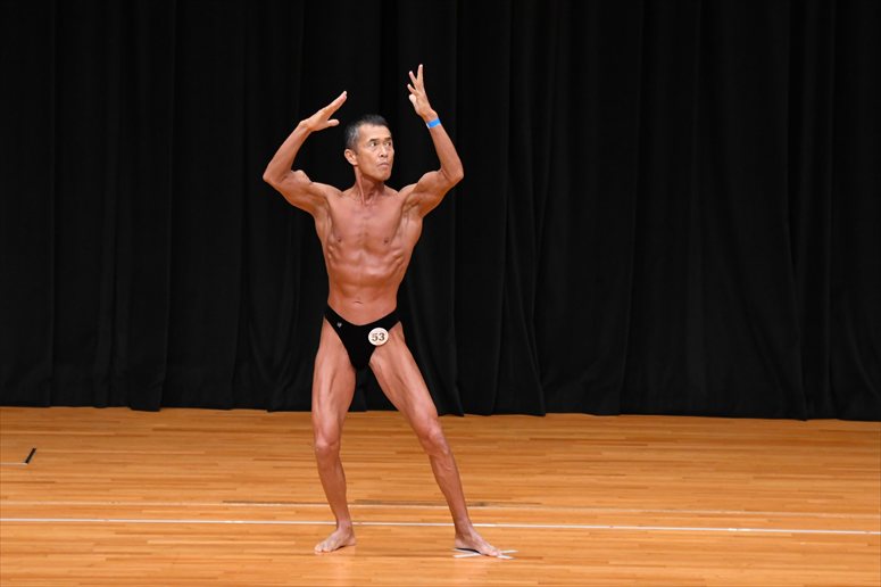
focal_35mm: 240
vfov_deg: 5.7
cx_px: 440
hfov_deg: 8.6
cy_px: 294
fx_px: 5871
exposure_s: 1/400
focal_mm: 160
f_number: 5.6
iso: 3200
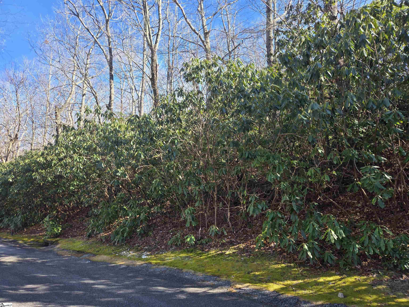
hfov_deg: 73.9
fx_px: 272
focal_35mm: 23
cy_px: 154
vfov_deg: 58.9
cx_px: 204
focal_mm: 5.4
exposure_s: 1/223
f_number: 1.8
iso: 25
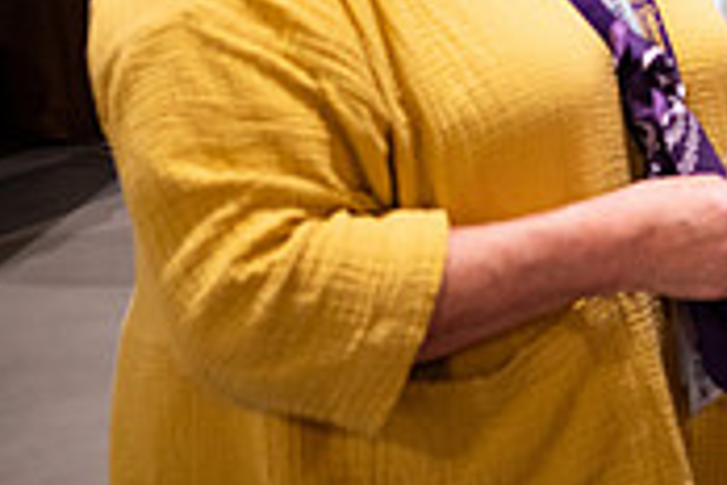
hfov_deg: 22.4
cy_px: -69
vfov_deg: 16.5
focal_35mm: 80
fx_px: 1615
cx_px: 978
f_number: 1.8
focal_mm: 24
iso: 1250
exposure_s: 1/200
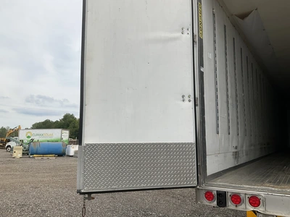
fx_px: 243
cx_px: 145
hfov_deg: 61.7
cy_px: 108
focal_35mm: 29
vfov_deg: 48.2
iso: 25
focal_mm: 3
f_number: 1.8
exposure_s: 1/1412
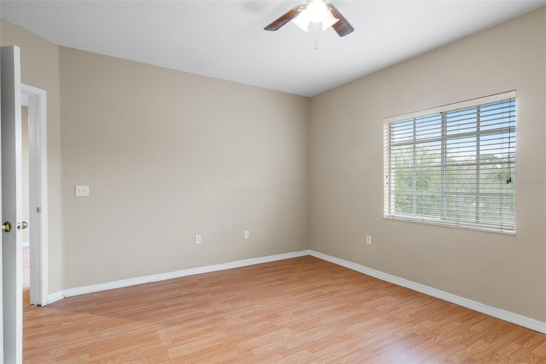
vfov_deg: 67.4
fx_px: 273
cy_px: 182
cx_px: 273
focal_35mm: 18
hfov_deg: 90.0
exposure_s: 3.2
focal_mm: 18
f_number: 8
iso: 320
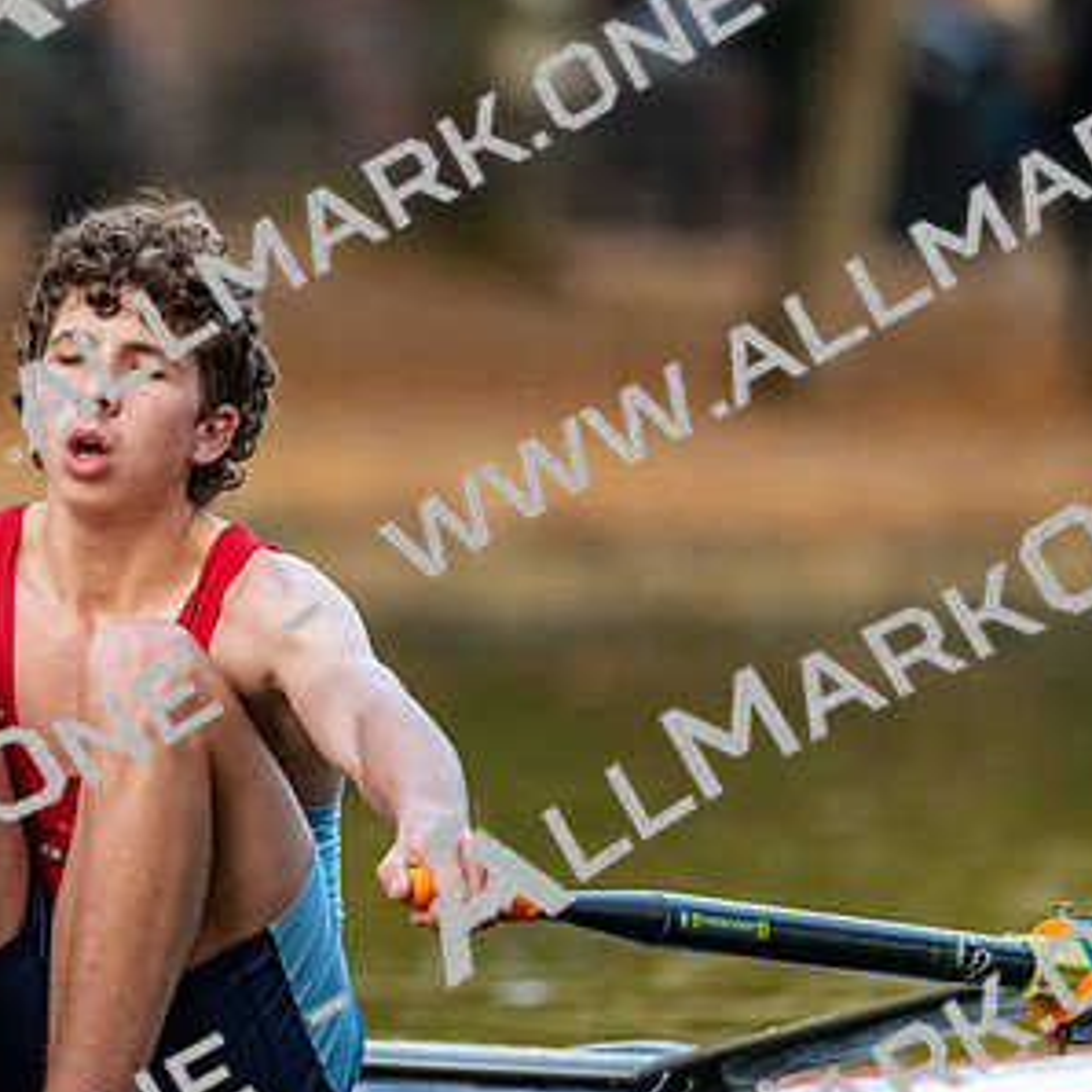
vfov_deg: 2.7
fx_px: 23591
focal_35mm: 661
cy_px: 639
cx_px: 114
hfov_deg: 2.7
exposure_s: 1/2500
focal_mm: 400
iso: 5000
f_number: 4.5
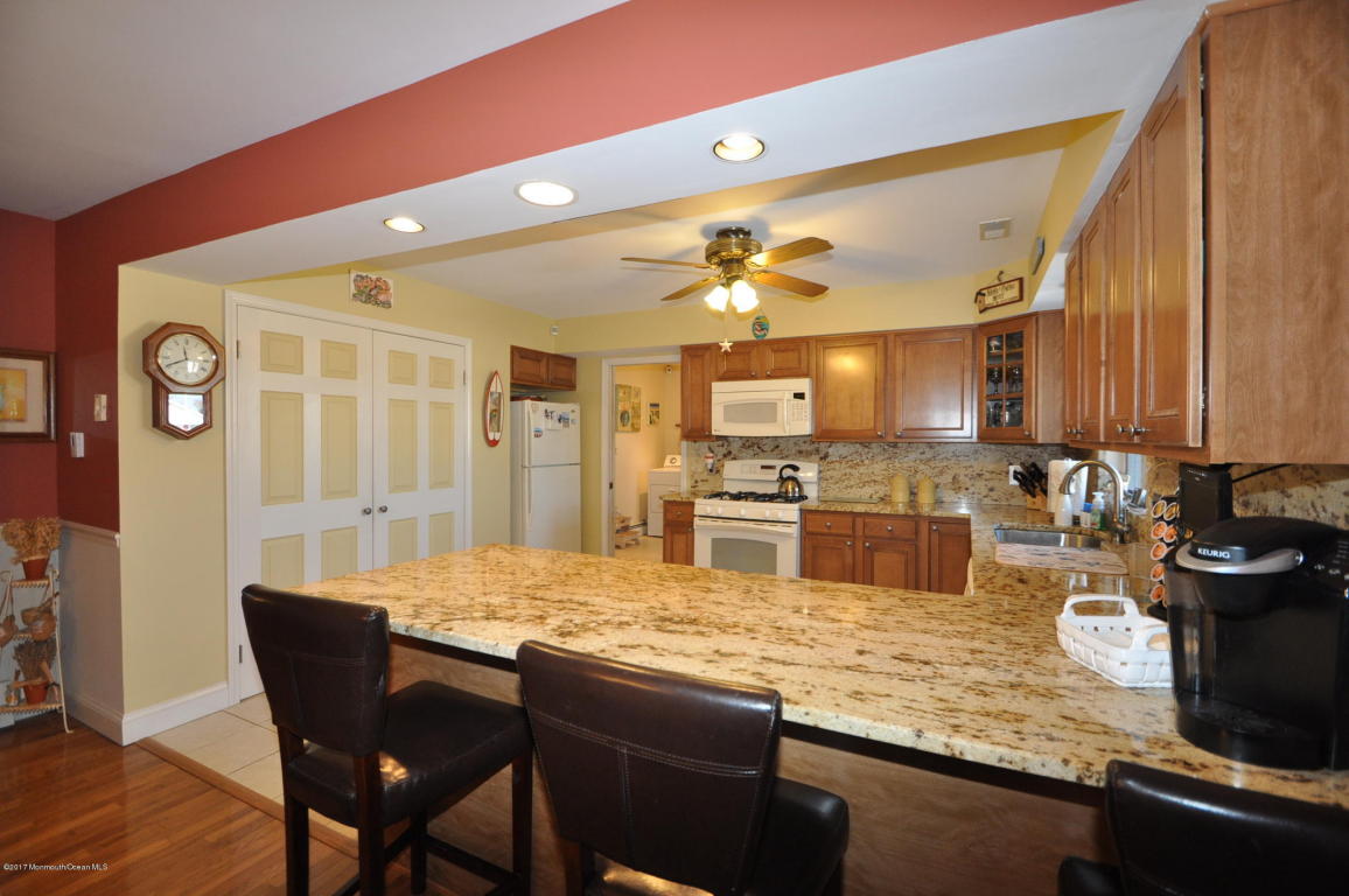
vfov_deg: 77.2
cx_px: 674
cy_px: 448
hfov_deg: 100.5
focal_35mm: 15
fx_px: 561
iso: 560
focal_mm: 10
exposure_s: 1/60
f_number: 4
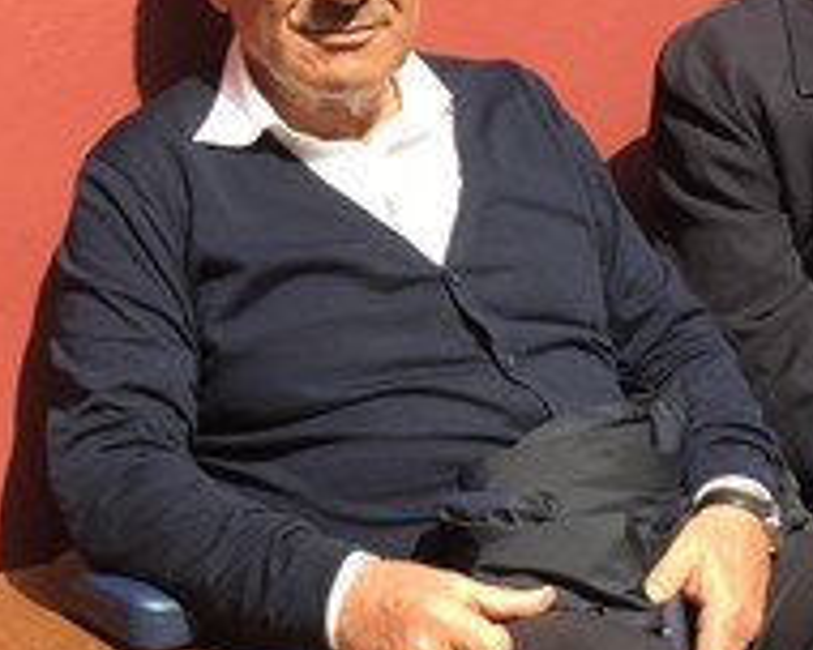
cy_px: 411
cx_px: 193
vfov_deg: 15.4
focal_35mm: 100
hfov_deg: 19.0
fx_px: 2406
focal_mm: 4.15
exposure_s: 1/648
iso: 32
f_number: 2.2
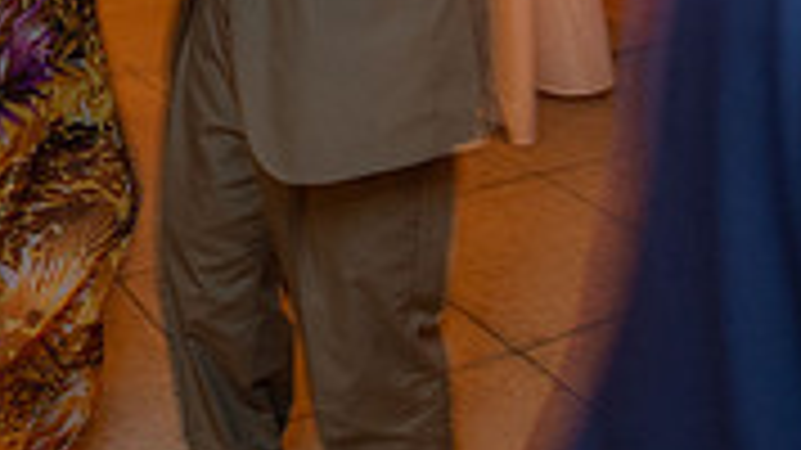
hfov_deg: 34.1
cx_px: 81
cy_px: -176
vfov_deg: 18.8
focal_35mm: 58
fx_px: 1232
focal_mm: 17
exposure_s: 1/15
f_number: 3.2
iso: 1600
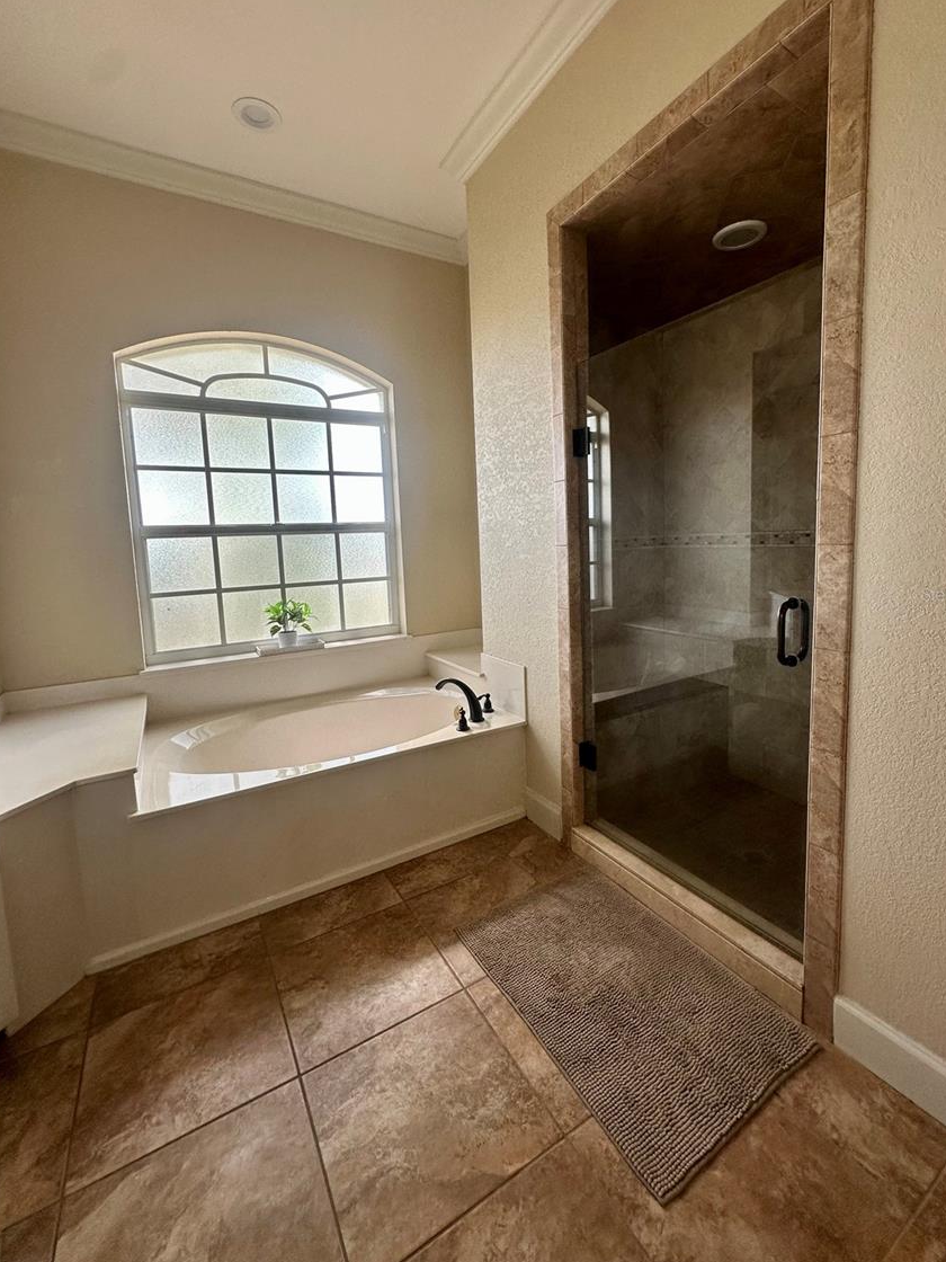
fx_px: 547
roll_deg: +1.0
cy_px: 594
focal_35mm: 15
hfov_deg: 81.7
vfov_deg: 98.1
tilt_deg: -5.0
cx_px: 494
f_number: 2.2
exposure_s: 1/99
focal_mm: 2.22
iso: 100
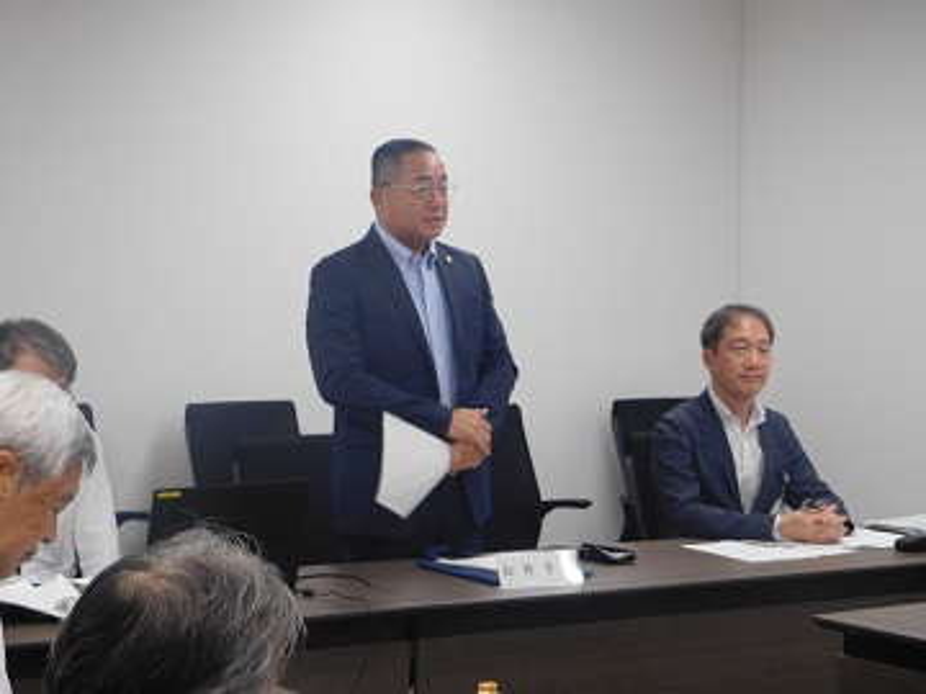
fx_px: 2408
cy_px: 347
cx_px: 463
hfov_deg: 21.8
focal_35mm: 90
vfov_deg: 16.4
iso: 280
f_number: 4.7
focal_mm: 16.1
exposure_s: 1/30
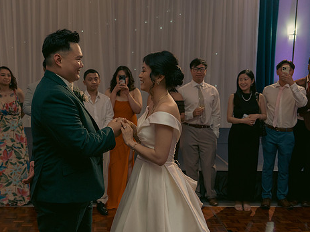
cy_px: 127
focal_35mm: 47
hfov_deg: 40.2
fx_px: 421
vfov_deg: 30.8
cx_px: 123
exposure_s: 1/160
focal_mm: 39
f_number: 3.5
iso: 2500
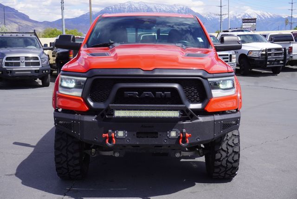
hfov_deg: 38.8
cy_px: 100
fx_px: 421
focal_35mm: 51
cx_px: 148
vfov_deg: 26.5
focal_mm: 34
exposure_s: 1/125
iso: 100
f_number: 10
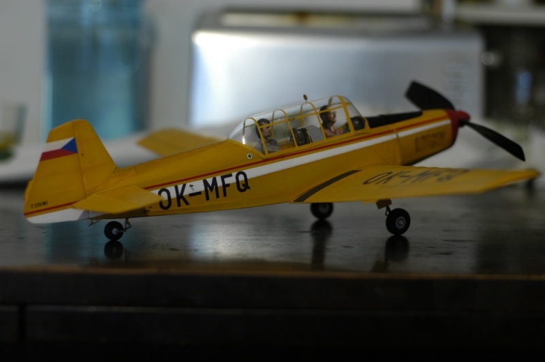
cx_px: 272
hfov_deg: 27.0
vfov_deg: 18.2
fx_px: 1134
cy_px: 181
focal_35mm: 75
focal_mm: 50
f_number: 2.4
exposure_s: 1/20
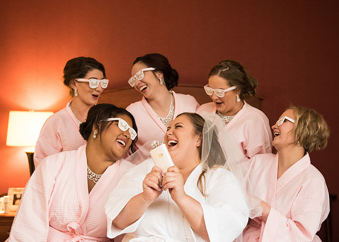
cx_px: 187
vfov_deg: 27.8
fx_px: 489
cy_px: 135
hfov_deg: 38.2
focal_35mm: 51
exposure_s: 1/125
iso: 1000
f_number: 2.8
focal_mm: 38
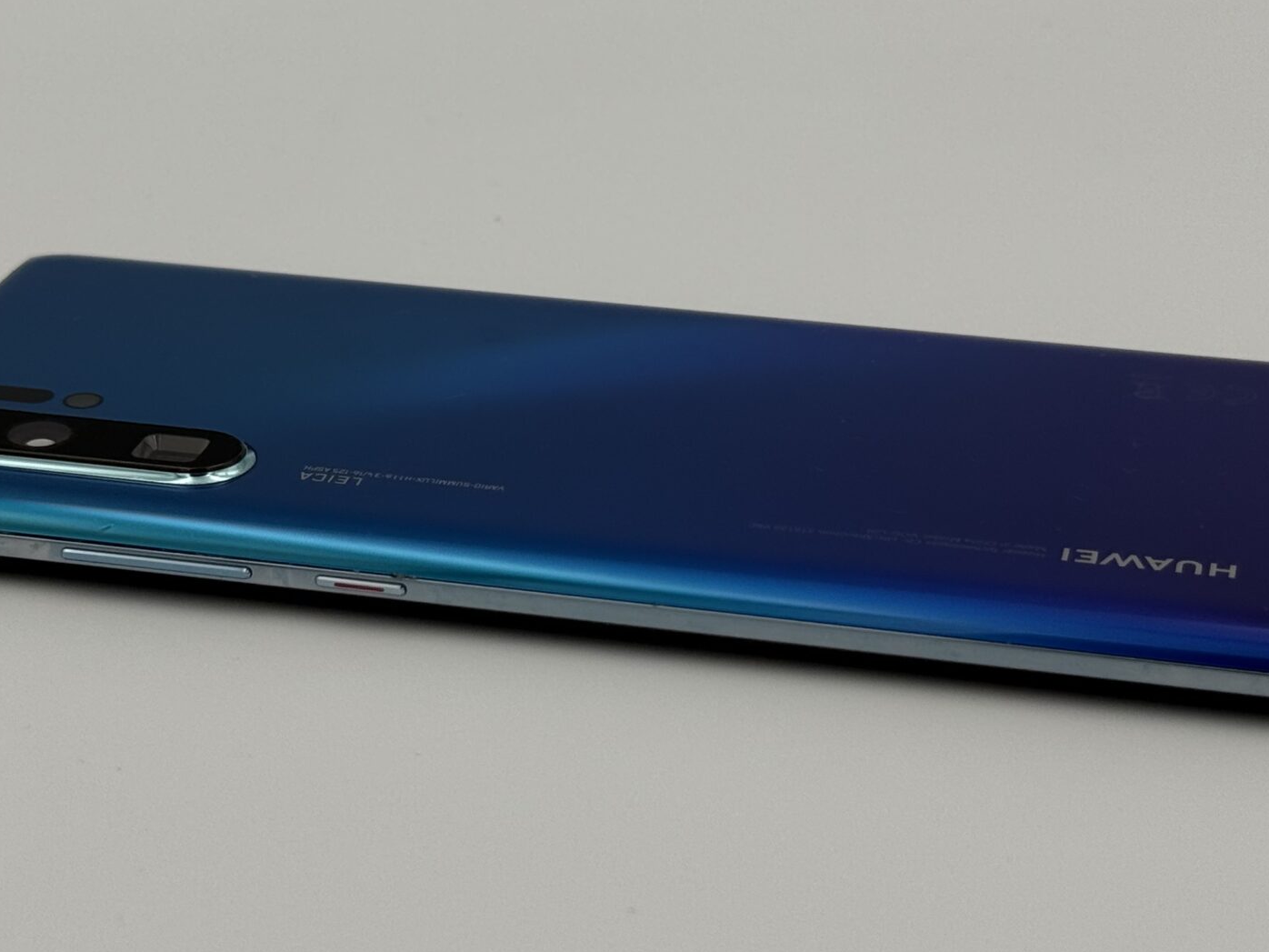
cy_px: 417
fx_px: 3226
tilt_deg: -22.2
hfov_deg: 22.2
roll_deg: -0.4
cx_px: 573
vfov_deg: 16.8
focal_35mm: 88
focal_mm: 6.76
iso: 64
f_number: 1.78
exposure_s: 1/1203
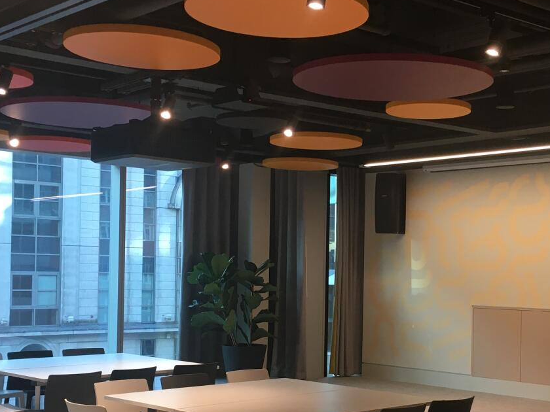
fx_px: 922
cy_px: 266
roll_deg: -0.5
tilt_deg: -0.2
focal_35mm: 58
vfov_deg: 25.1
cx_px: 354
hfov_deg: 33.0
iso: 40
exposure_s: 1/33
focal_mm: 4.15
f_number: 2.2
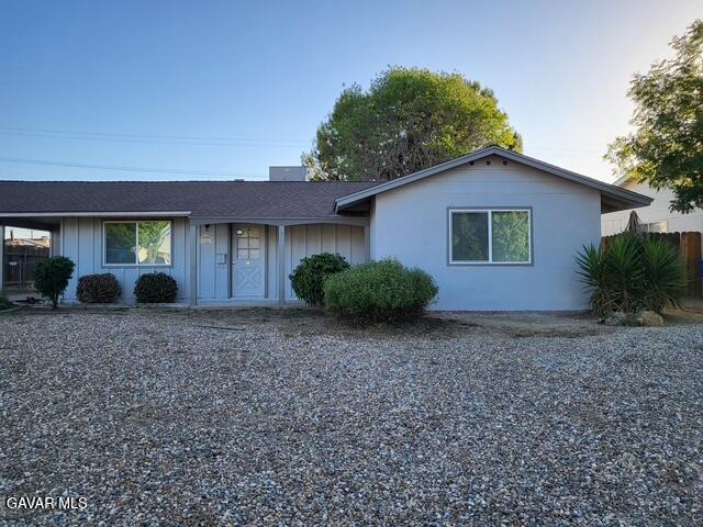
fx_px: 528
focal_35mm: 26
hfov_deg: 67.3
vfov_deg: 53.1
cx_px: 352
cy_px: 264
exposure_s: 1/1108
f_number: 1.8
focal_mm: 4.25
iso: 50
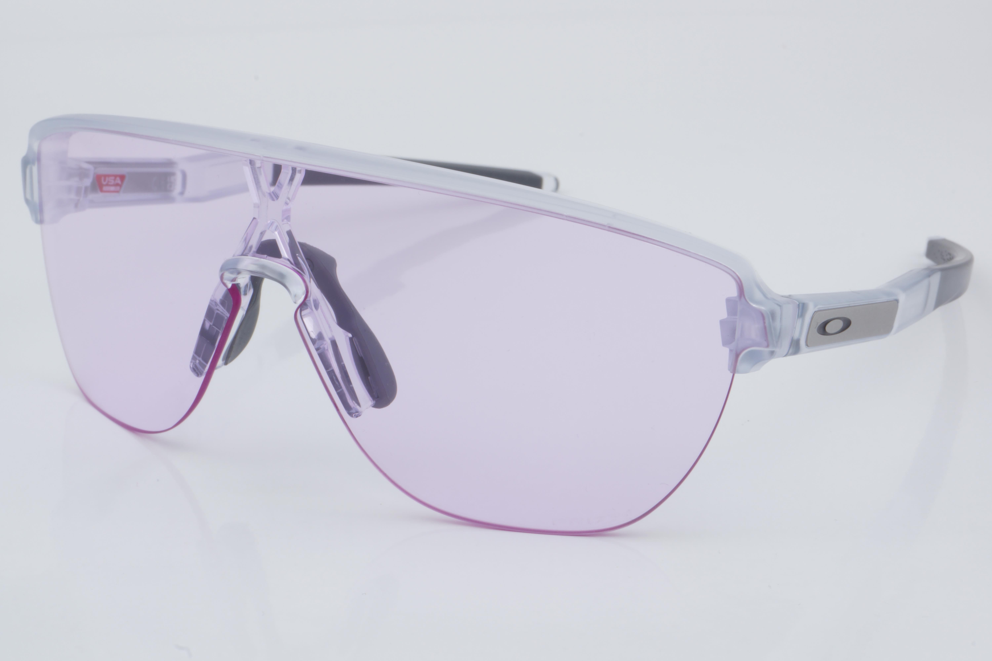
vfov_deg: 18.2
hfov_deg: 27.0
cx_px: 496
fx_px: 2067
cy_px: 330
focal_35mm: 75
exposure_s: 1/4
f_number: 32
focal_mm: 50
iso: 100
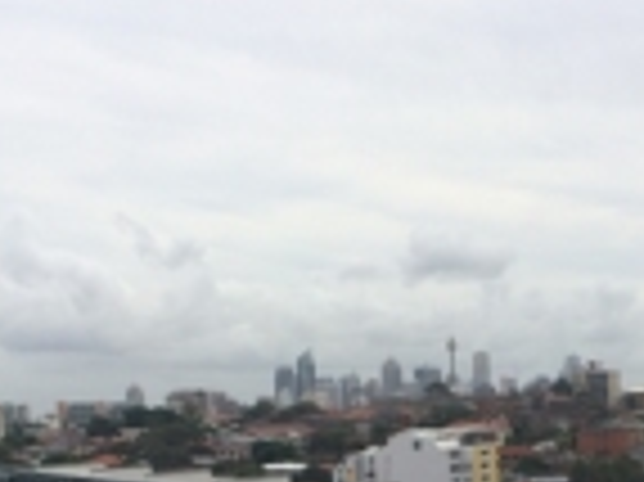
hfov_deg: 24.1
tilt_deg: -8.8
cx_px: 410
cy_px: 617
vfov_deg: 17.2
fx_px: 1506
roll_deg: +2.0
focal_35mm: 81
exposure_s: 1/4115
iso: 32
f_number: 2.2
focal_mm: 4.15
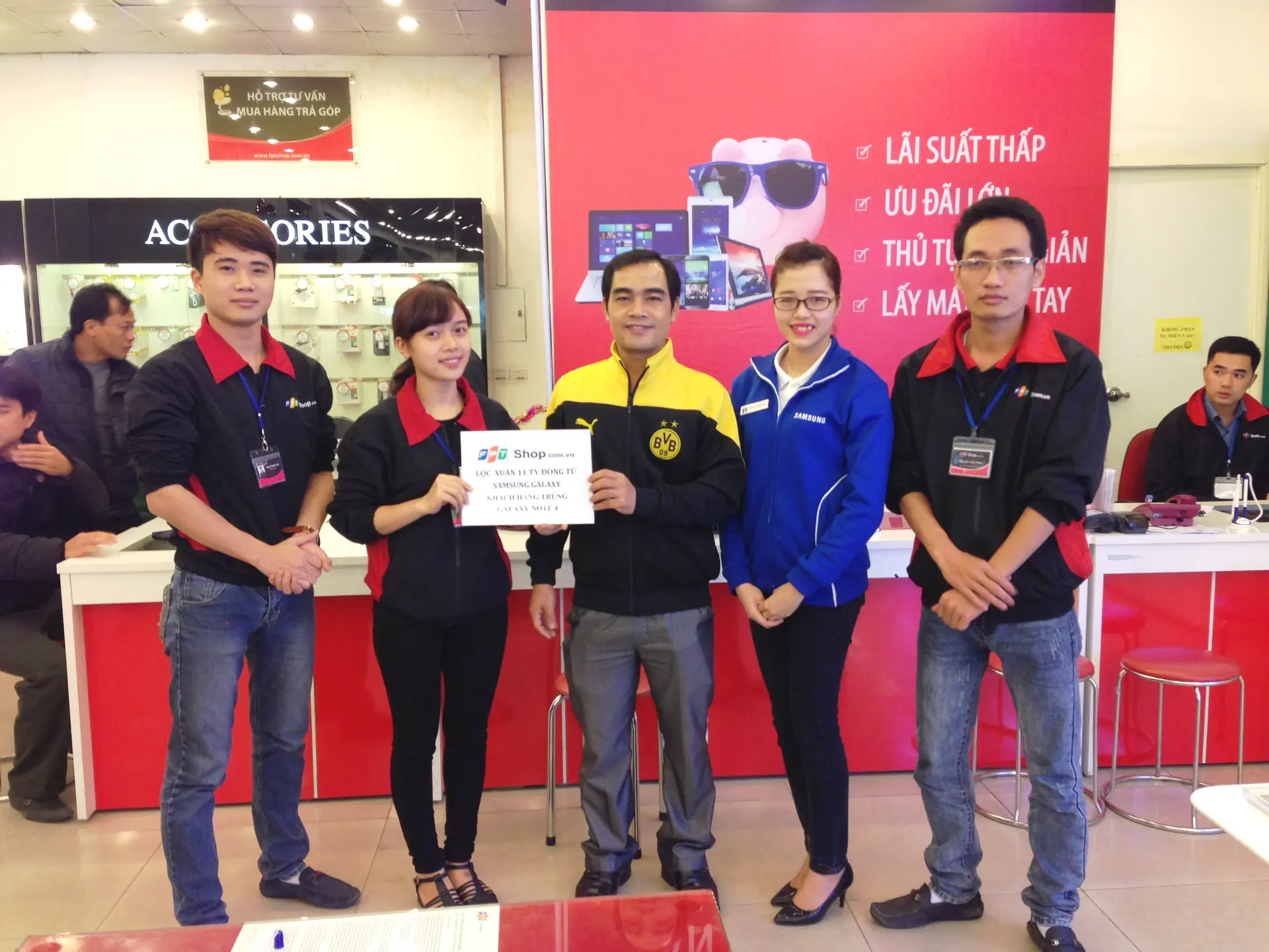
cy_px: 476
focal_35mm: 33
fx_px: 1210
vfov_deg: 42.9
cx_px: 634
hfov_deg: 55.4
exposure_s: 1/20
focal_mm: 4.13
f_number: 2.4
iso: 80
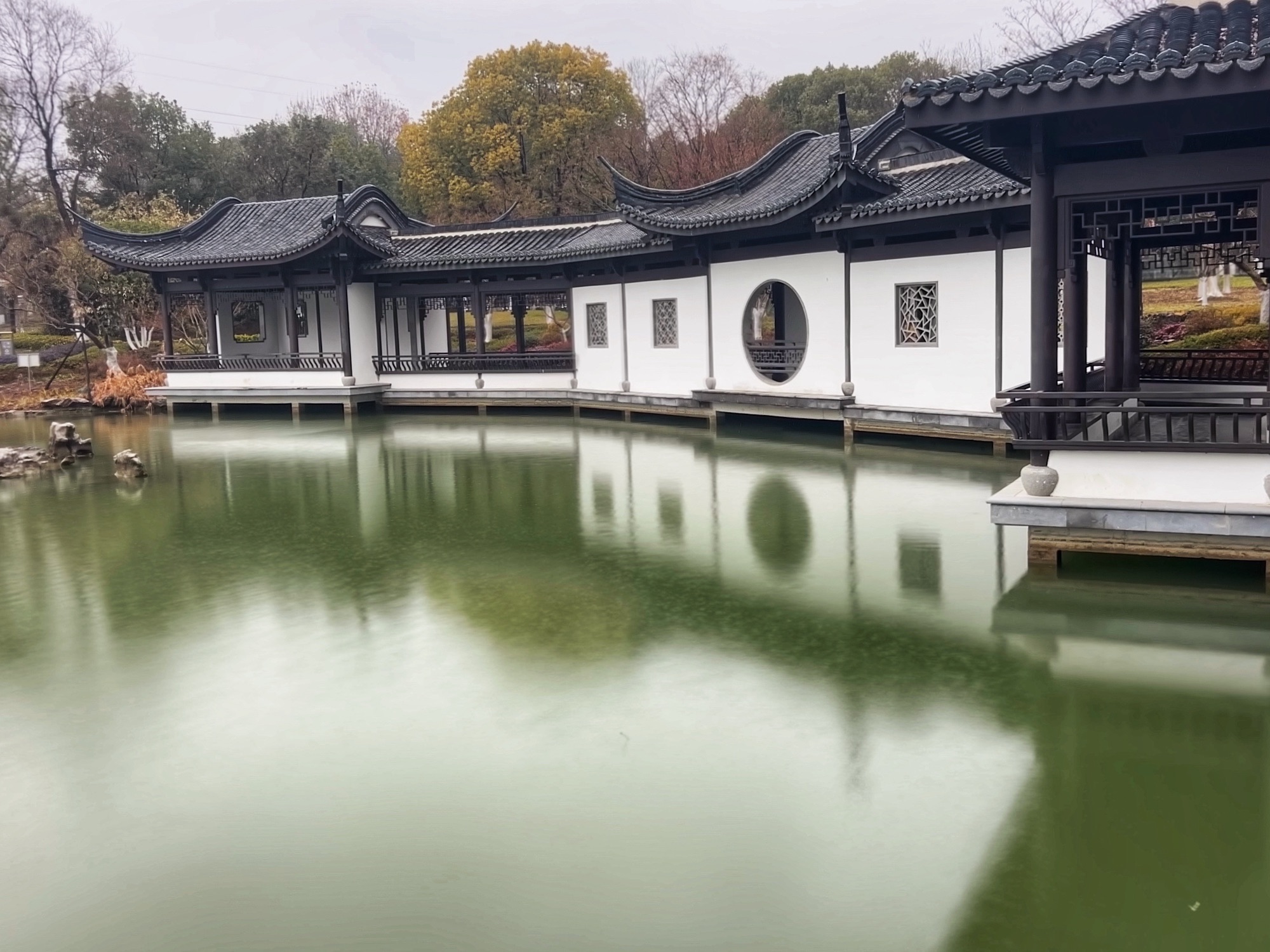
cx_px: 635
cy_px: 476
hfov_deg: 67.3
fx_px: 954
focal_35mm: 26
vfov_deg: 53.1
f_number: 1.5
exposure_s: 1/547
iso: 50
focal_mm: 5.7
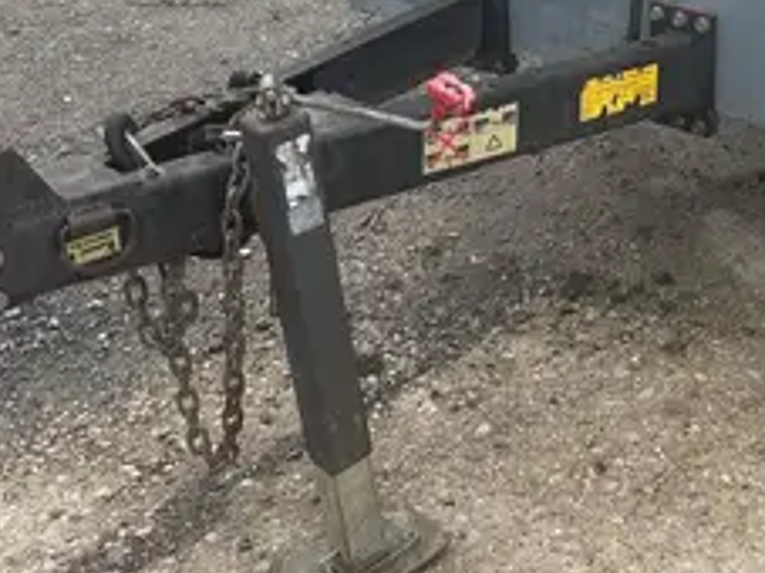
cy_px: -52
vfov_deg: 22.0
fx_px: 1392
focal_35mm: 63
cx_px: 768
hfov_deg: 28.8
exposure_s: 1/284
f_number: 1.6
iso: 50
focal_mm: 5.96
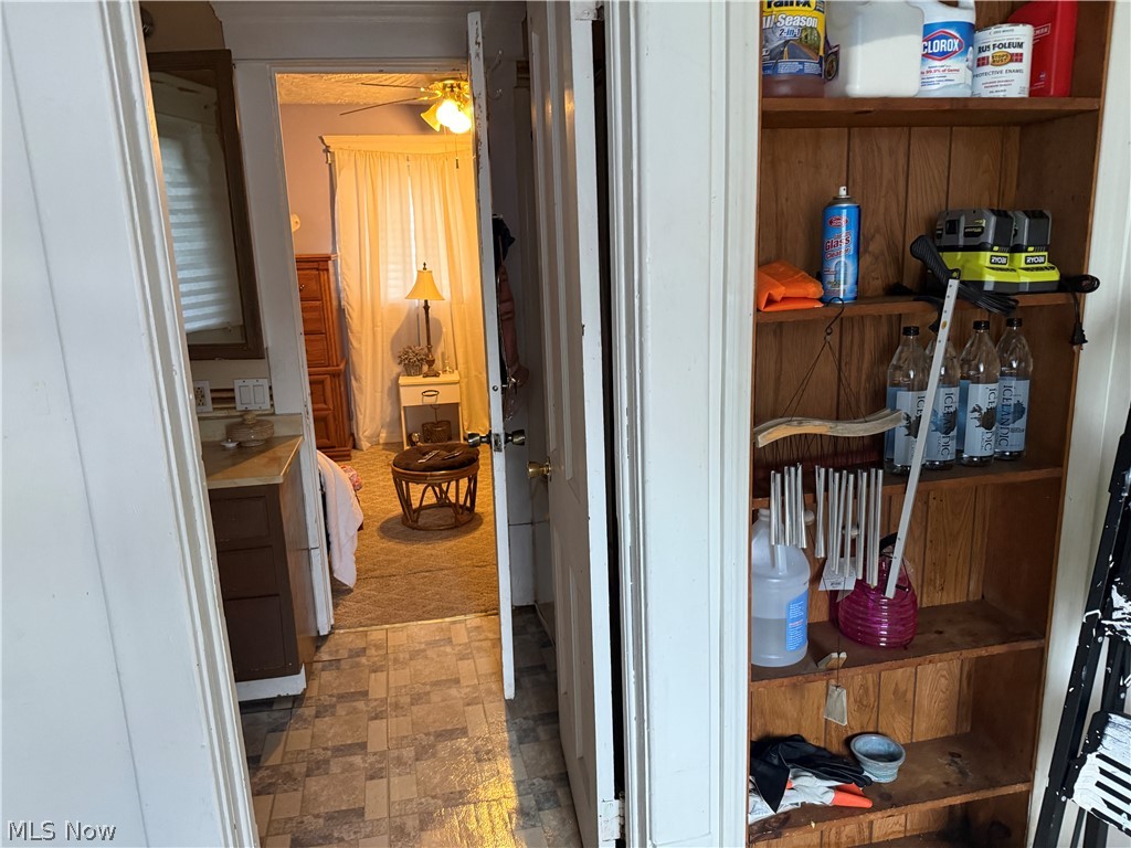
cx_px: 566
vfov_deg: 56.8
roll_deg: +0.6
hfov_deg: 71.6
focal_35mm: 24
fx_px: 784
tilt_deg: -13.4
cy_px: 424
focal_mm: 6.76
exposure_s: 1/60
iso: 400
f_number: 1.78
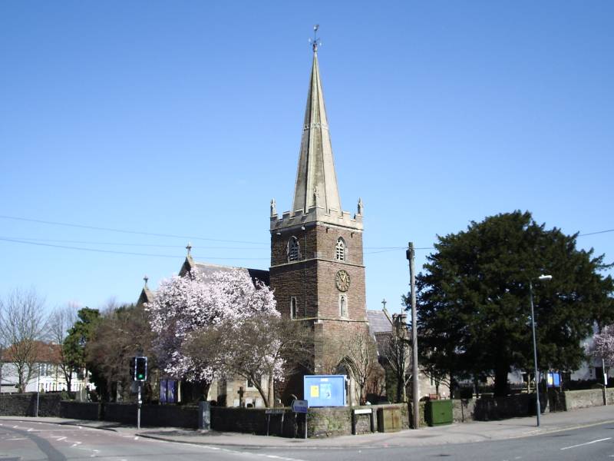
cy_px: 230
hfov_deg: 45.8
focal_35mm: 41
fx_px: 727
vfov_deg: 35.1
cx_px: 307
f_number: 4.6
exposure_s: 1/320
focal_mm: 6.8
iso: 50
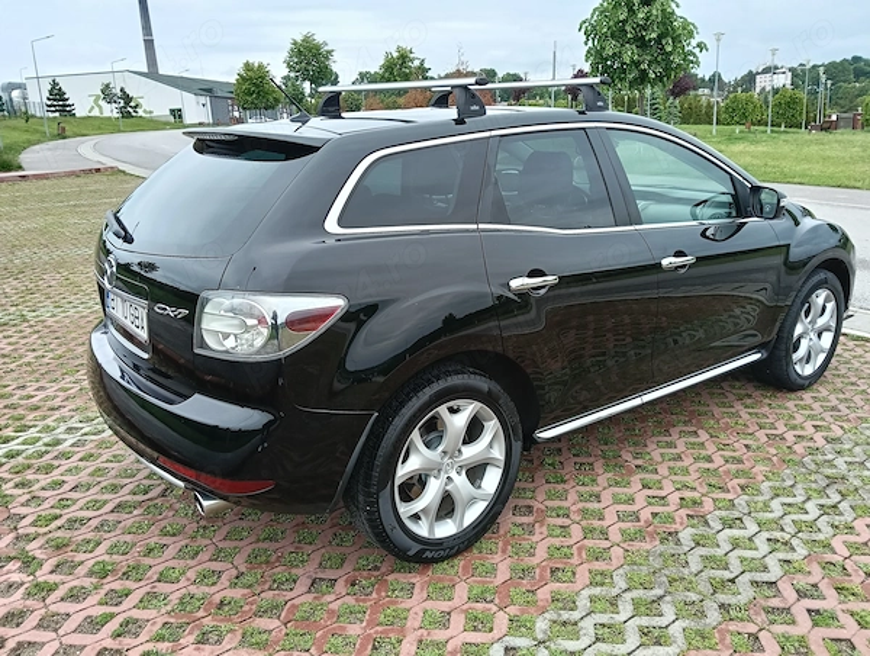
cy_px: 328
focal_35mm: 27
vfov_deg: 51.5
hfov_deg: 65.2
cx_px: 435
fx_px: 680
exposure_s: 1/100
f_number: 1.8
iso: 80
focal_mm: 3.98
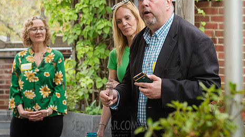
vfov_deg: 11.5
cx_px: 111
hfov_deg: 20.4
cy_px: 36
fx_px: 682
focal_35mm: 105
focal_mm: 80
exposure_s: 1/160
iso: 1000
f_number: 4.5
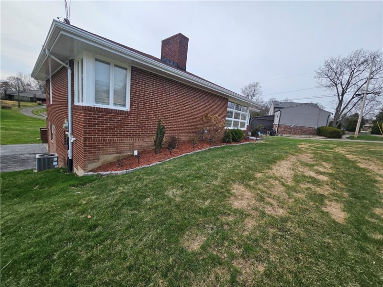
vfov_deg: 89.9
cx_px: 192
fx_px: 144
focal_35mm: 13
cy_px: 144
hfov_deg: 106.2
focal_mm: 2.2
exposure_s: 1/2000
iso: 50
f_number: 2.2
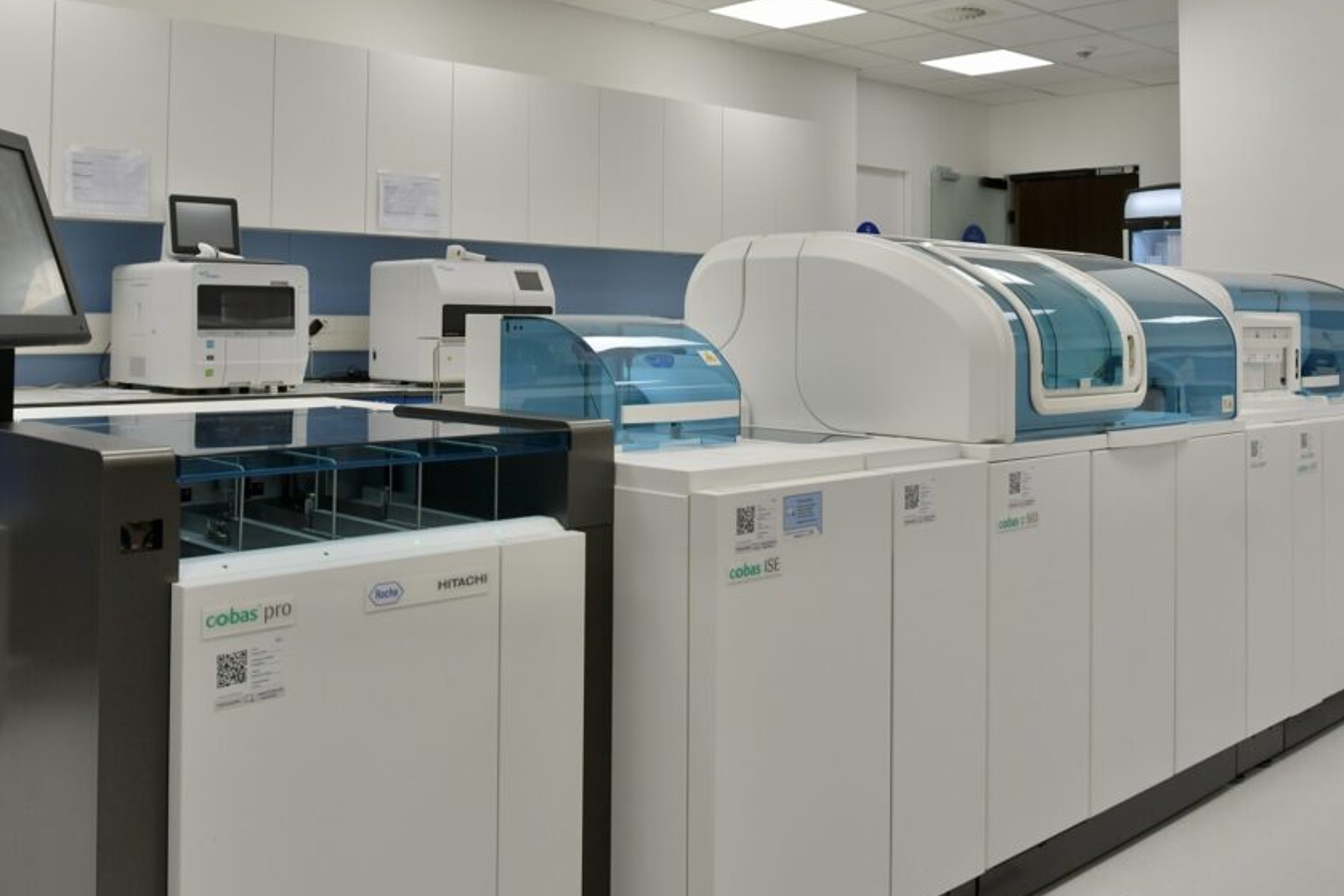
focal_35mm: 33
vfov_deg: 39.9
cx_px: 576
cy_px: 376
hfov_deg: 57.0
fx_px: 1232
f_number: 5.6
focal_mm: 18
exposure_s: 1/125
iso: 160
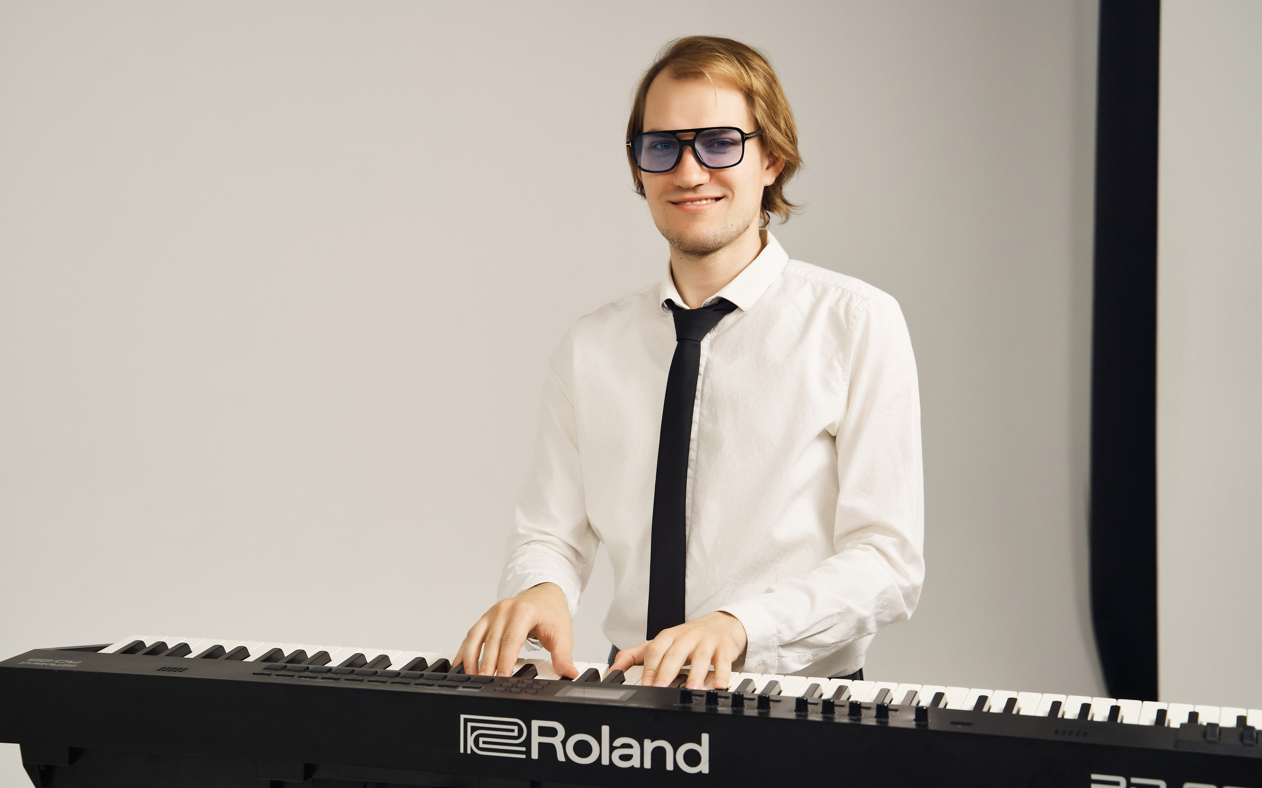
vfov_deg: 21.6
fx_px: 2064
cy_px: 381
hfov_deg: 34.0
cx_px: 624
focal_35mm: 60
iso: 1250
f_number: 5
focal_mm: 58
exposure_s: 1/200
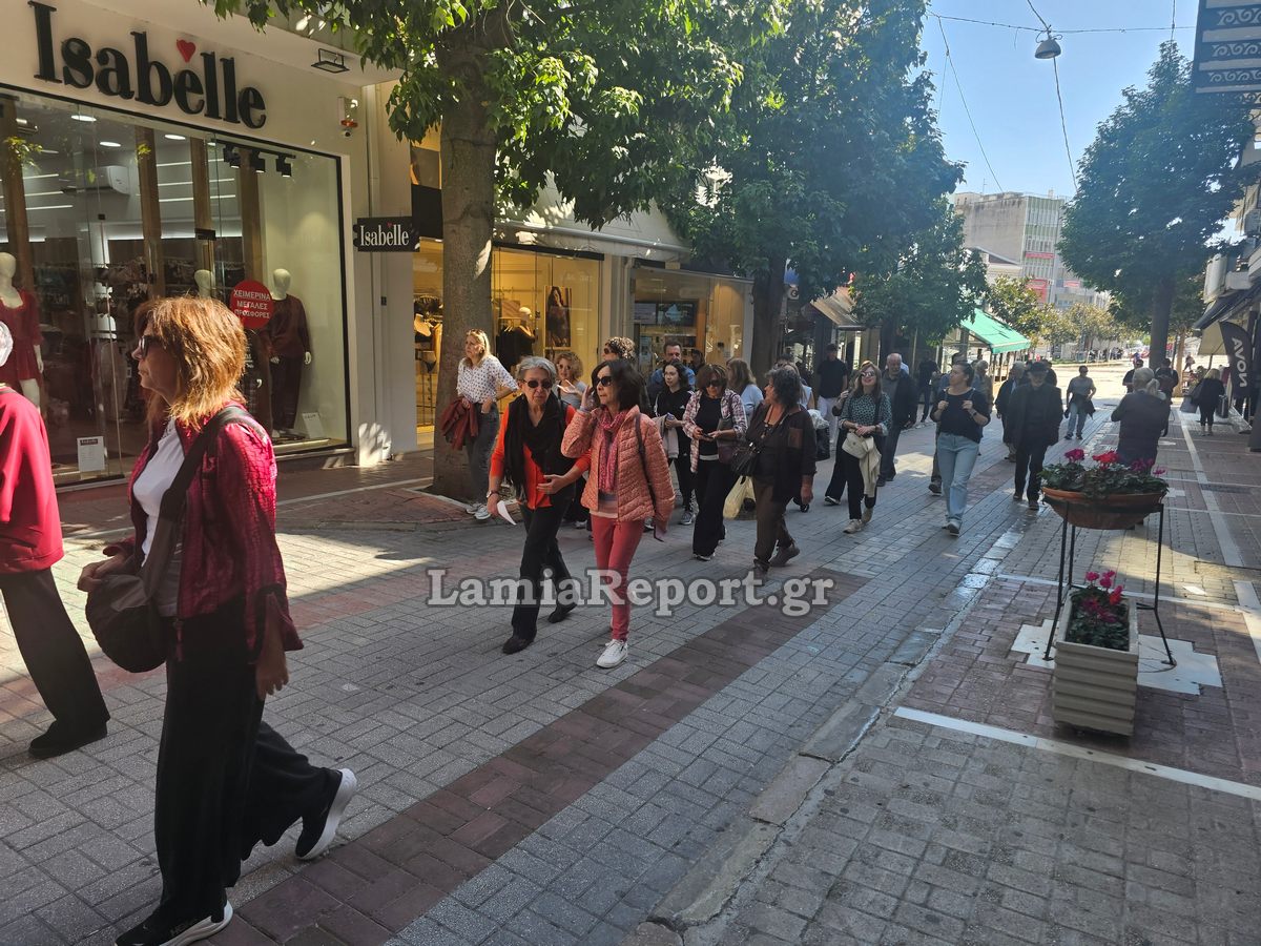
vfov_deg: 58.9
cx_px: 630
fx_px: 838
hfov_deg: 73.9
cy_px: 473
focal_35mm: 23
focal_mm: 6.3
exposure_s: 1/202
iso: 20
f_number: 1.7
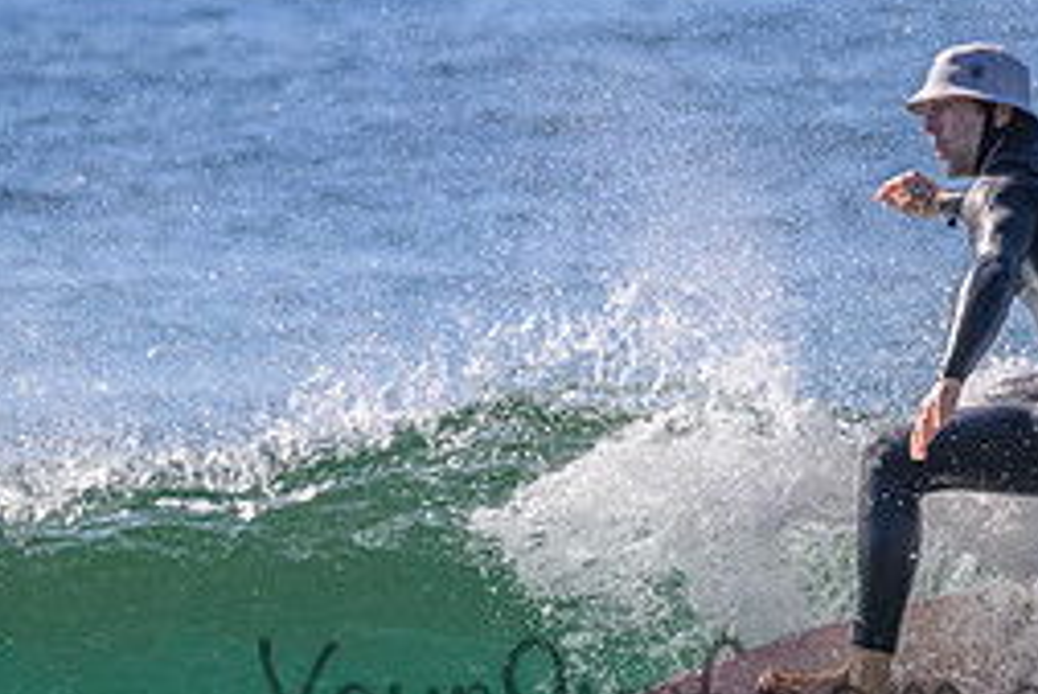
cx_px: 718
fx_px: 46706
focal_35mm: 1619
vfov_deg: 0.9
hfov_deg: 1.3
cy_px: 543
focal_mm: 590
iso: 1400
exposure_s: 1/2000
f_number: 11
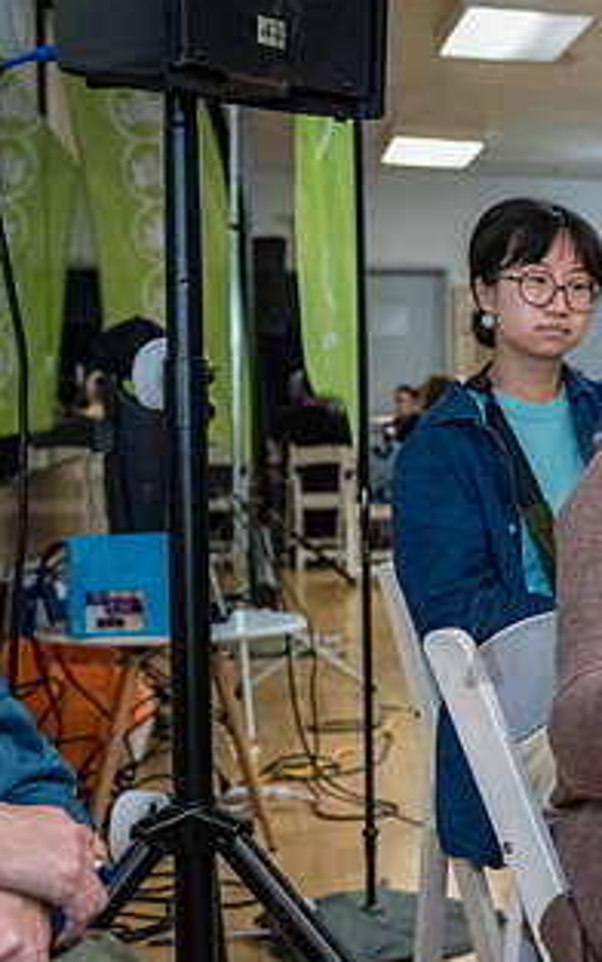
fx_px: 1940
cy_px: 484
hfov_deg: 16.3
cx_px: 878
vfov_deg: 27.8
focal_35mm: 74
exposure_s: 1/320
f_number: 4
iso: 5000
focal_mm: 38
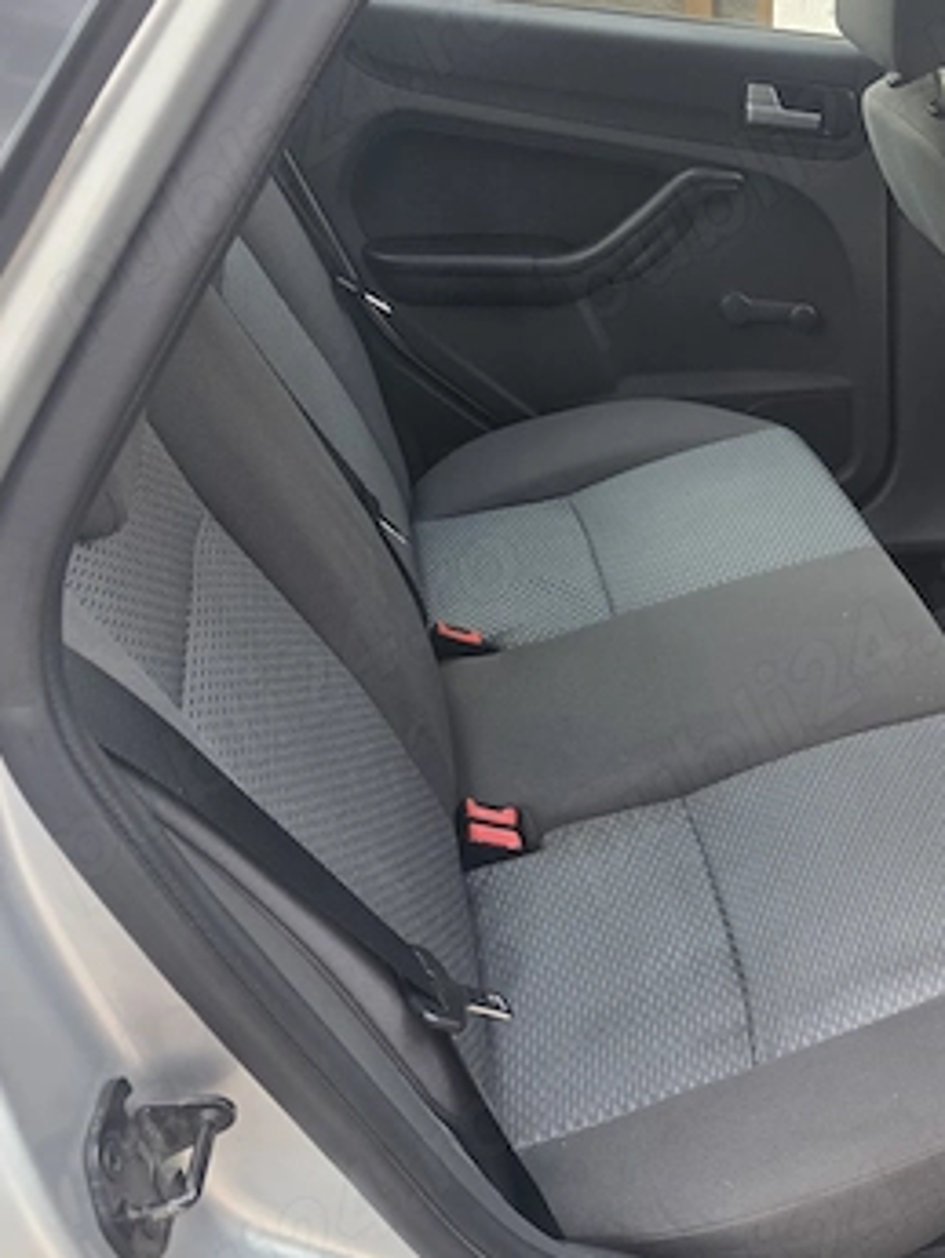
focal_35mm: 40
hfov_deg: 31.7
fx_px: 1455
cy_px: 748
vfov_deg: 46.5
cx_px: 1051
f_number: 1.7
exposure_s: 1/180
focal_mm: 6.3
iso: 125
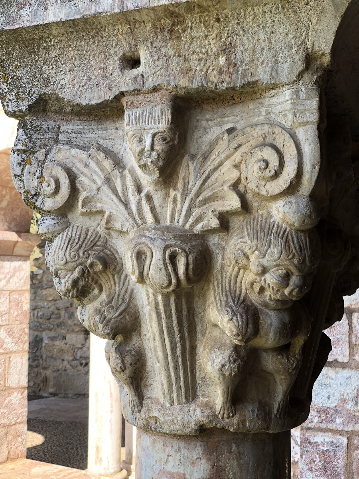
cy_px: 240
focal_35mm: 52
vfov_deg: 36.8
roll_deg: -0.5
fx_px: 719
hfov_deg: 28.0
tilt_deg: +4.6
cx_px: 180
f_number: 2.4
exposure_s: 1/139
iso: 16
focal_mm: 6
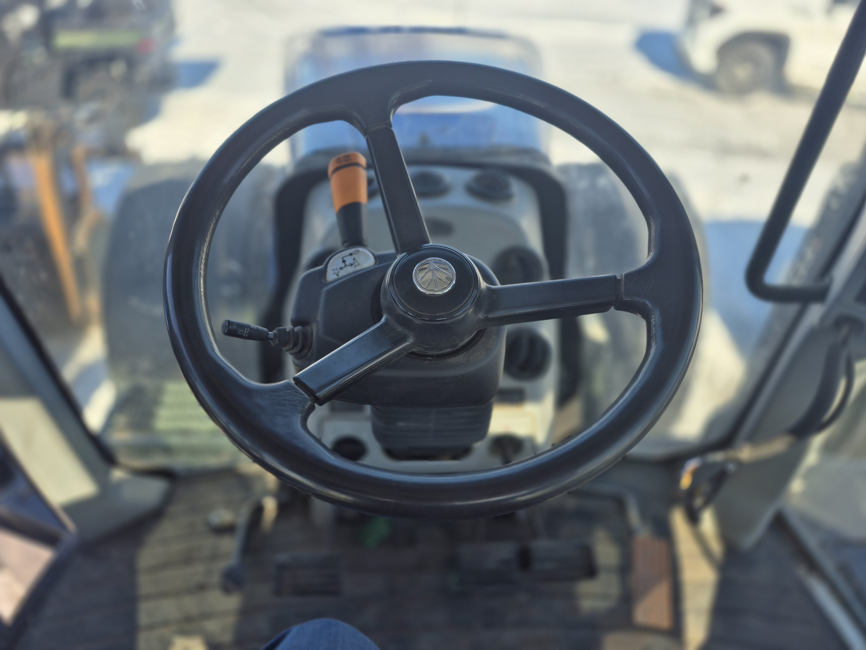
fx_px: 575
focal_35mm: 23
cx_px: 433
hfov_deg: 73.9
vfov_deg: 58.9
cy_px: 325
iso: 25
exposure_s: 1/1164
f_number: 1.8
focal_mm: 5.4
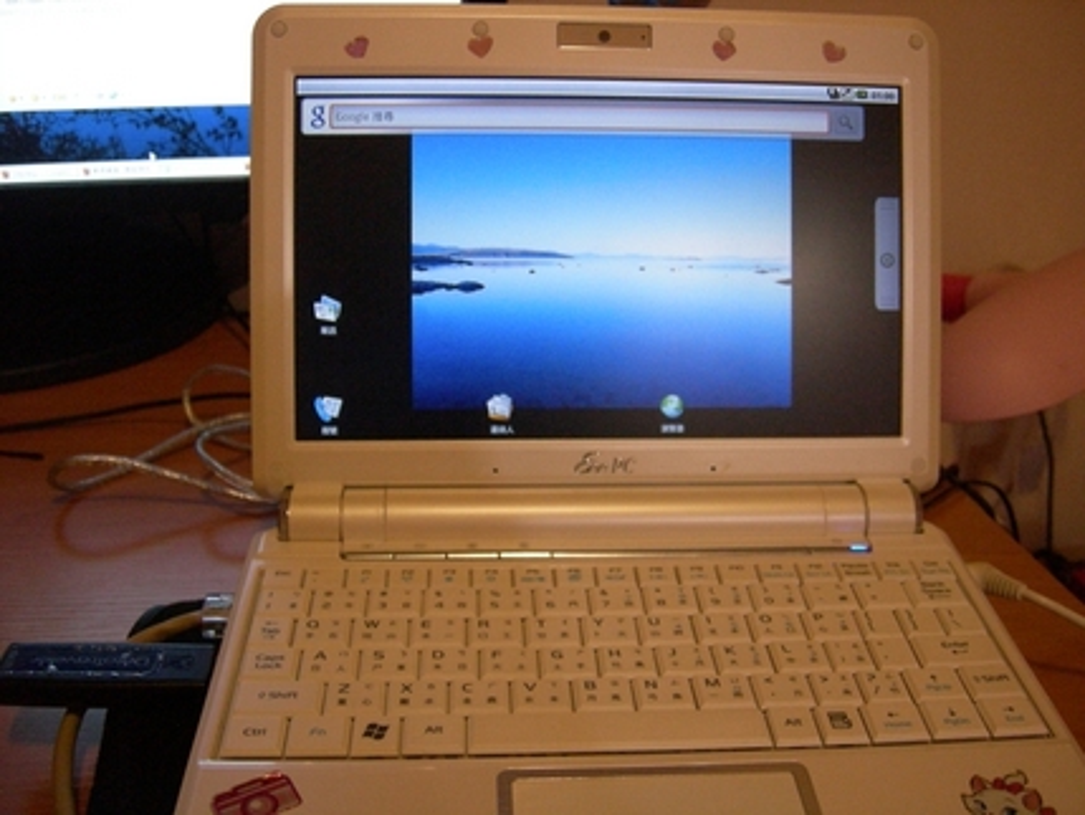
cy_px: 408
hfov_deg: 51.3
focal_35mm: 36
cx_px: 542
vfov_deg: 39.7
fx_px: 1129
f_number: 2.7
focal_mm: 7.5
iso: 400
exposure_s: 1/35.8
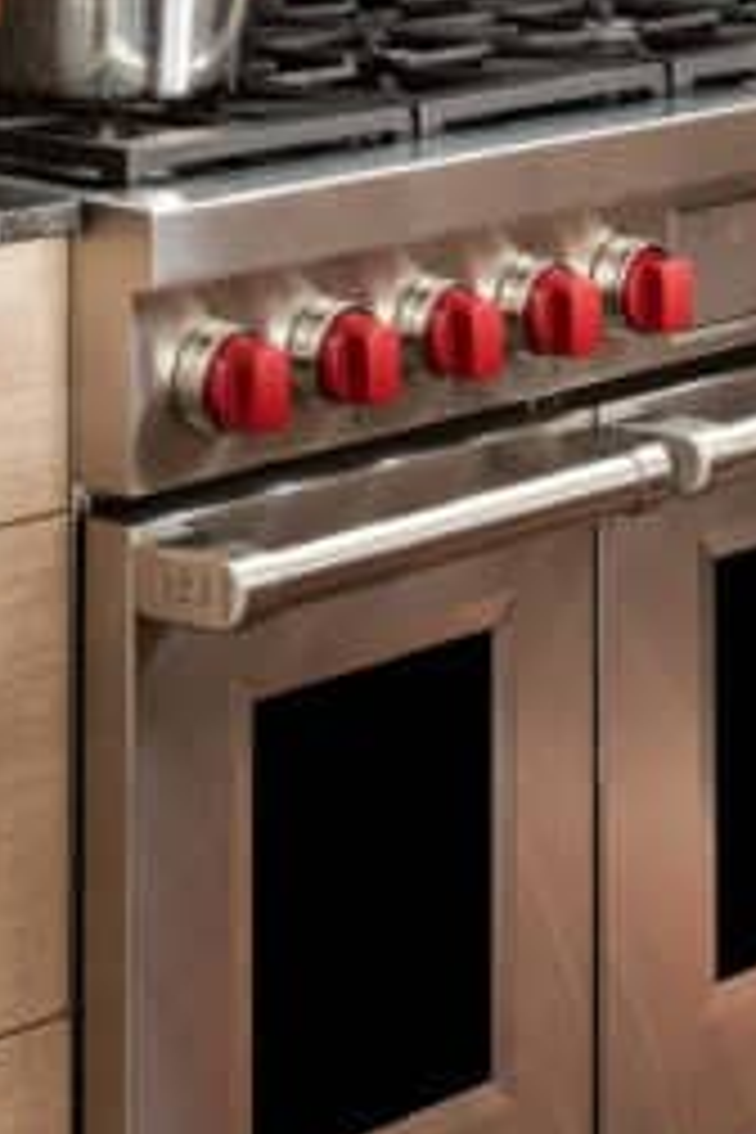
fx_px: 4095
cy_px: -477
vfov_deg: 14.8
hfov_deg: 10.5
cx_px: 254
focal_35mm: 130
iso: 100
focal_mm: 32
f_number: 13
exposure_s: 6
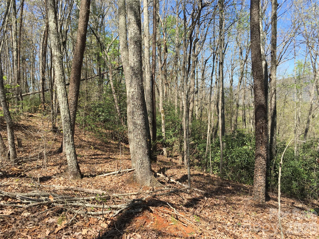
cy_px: 120
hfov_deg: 61.7
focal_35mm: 29
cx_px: 160
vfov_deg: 48.2
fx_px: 267
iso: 25
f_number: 2.2
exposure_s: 1/732
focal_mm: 4.15
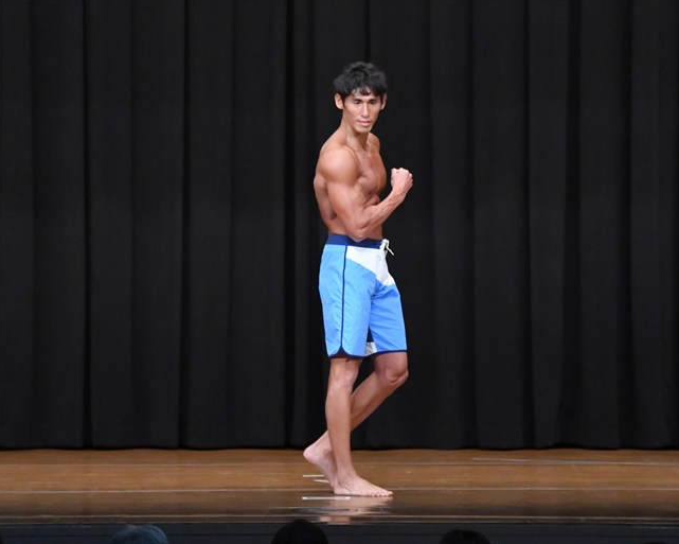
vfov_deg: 6.8
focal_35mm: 229
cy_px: 271
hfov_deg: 8.4
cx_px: 341
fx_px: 4603
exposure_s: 1/400
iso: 8000
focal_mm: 135
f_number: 5.6
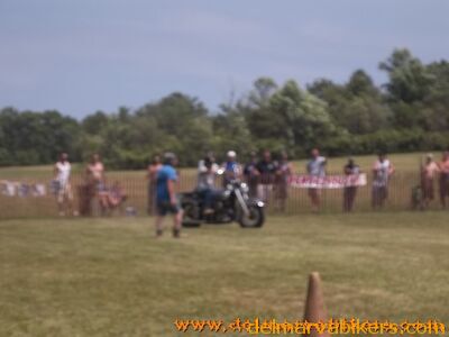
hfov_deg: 14.6
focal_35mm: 135
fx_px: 1751
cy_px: 168
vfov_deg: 11.0
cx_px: 224
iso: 80
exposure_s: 1/500
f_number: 5.9
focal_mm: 24.5
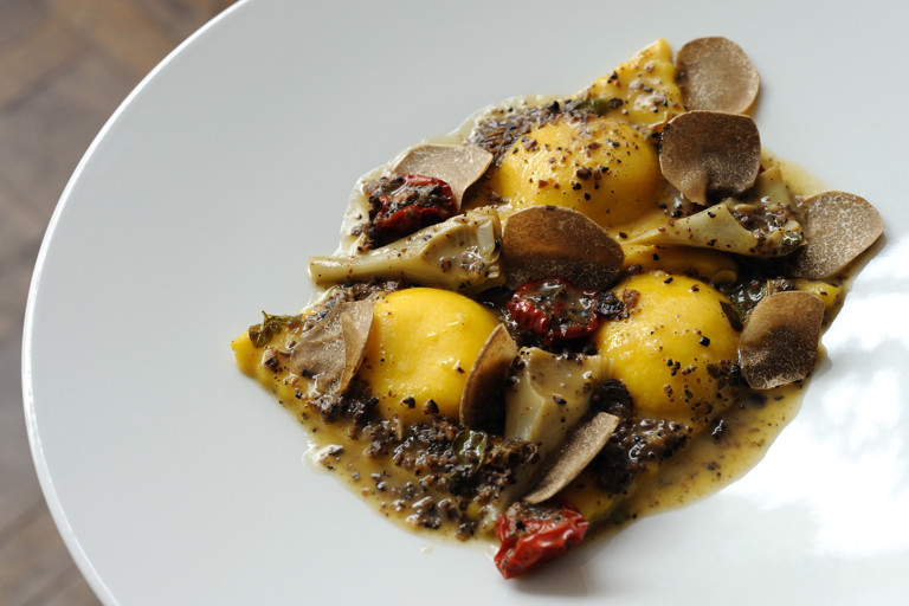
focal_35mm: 50
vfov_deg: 27.0
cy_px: 303
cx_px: 454
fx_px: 1262
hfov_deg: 39.6
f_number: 8
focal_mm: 50
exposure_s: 1/125
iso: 800
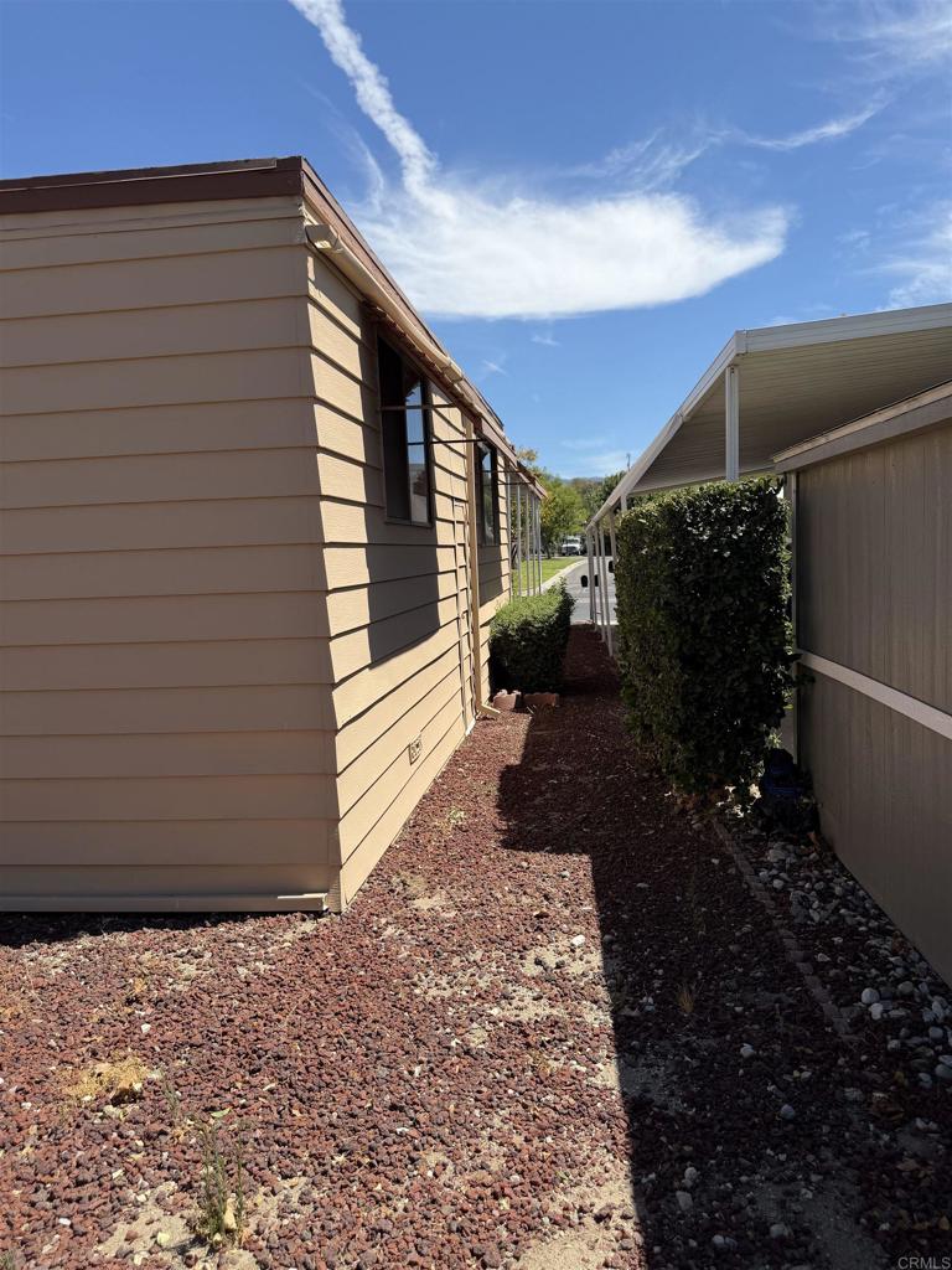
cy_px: 635
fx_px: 880
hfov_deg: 56.8
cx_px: 476
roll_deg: +2.7
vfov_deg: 71.6
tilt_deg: -6.1
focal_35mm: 24
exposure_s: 1/4673
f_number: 1.78
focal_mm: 6.76
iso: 80
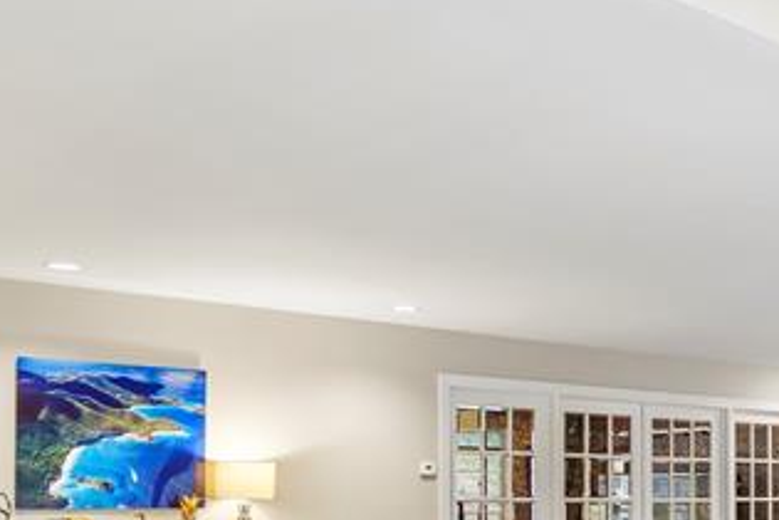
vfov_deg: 25.3
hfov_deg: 36.3
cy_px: 458
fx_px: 1125
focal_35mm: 52
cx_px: 668
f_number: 4
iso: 100
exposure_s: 1/4
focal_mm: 16
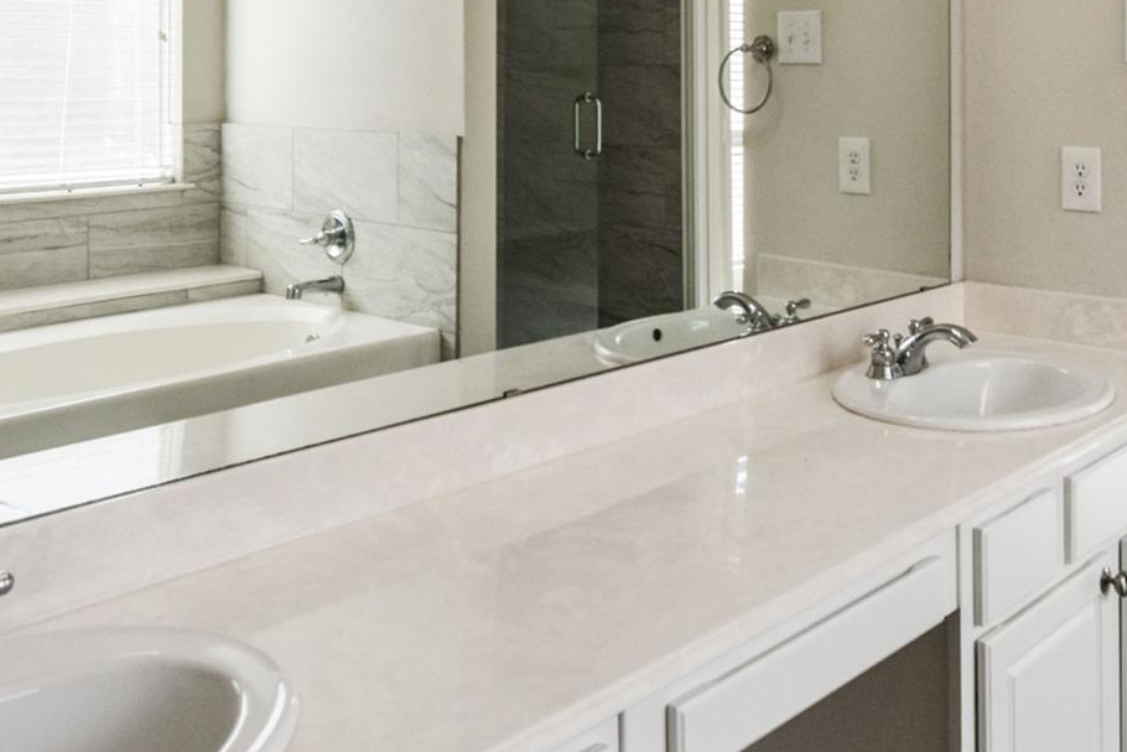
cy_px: 81
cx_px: 748
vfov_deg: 34.0
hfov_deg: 50.8
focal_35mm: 37
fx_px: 1162
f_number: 6.3
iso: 250
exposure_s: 1/200
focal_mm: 11
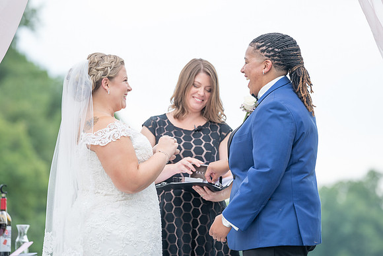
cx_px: 180
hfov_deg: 9.7
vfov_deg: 6.5
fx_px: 2253
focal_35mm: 212
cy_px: 129
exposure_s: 1/200
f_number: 4
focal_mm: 198
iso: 160
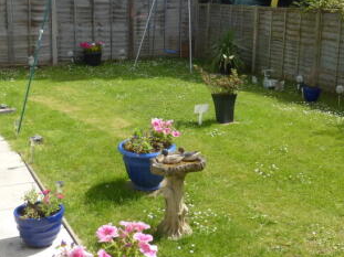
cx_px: 197
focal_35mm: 45
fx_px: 447
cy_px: 95
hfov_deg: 42.0
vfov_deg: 32.0
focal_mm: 4.3
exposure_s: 1/640
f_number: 3.3
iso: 100
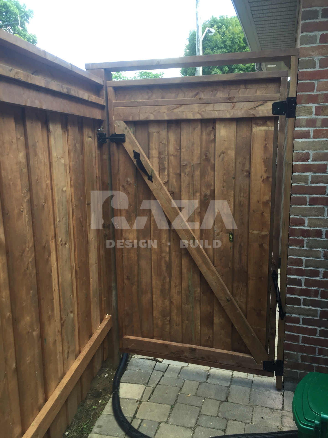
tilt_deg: -10.2
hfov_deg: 48.2
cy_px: 219
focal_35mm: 29
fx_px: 366
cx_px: 164
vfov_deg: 61.7
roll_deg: +0.9
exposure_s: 1/120
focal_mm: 4.15
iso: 32
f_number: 2.2
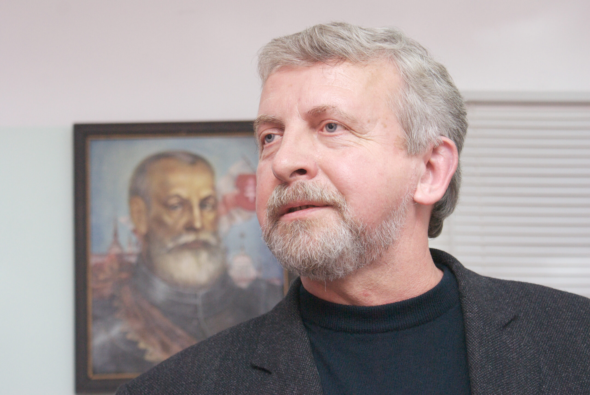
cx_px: 295
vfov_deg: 15.2
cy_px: 198
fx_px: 1477
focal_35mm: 90
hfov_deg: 22.6
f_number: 5.6
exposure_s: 1/100
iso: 400
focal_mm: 60
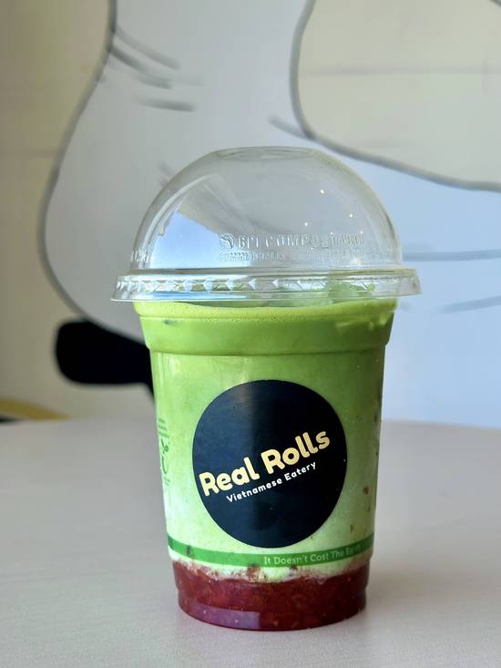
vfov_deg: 39.7
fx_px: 926
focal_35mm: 48
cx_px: 250
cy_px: 334
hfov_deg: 30.3
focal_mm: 6.86
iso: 80
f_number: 1.78
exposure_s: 1/266
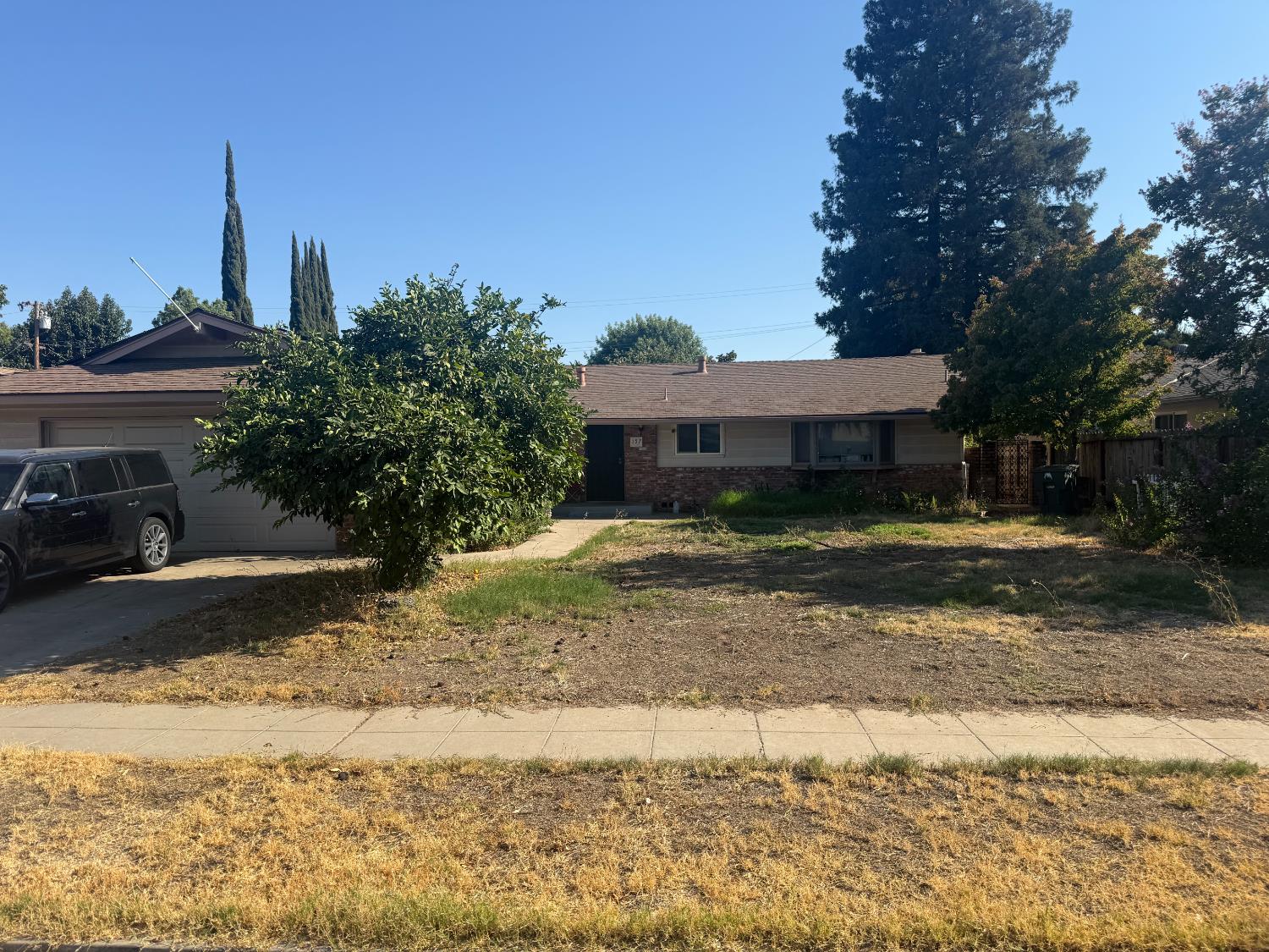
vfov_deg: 56.8
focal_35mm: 24
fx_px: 880
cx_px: 634
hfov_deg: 71.6
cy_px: 476
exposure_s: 1/3425
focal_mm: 6.76
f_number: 1.78
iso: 80
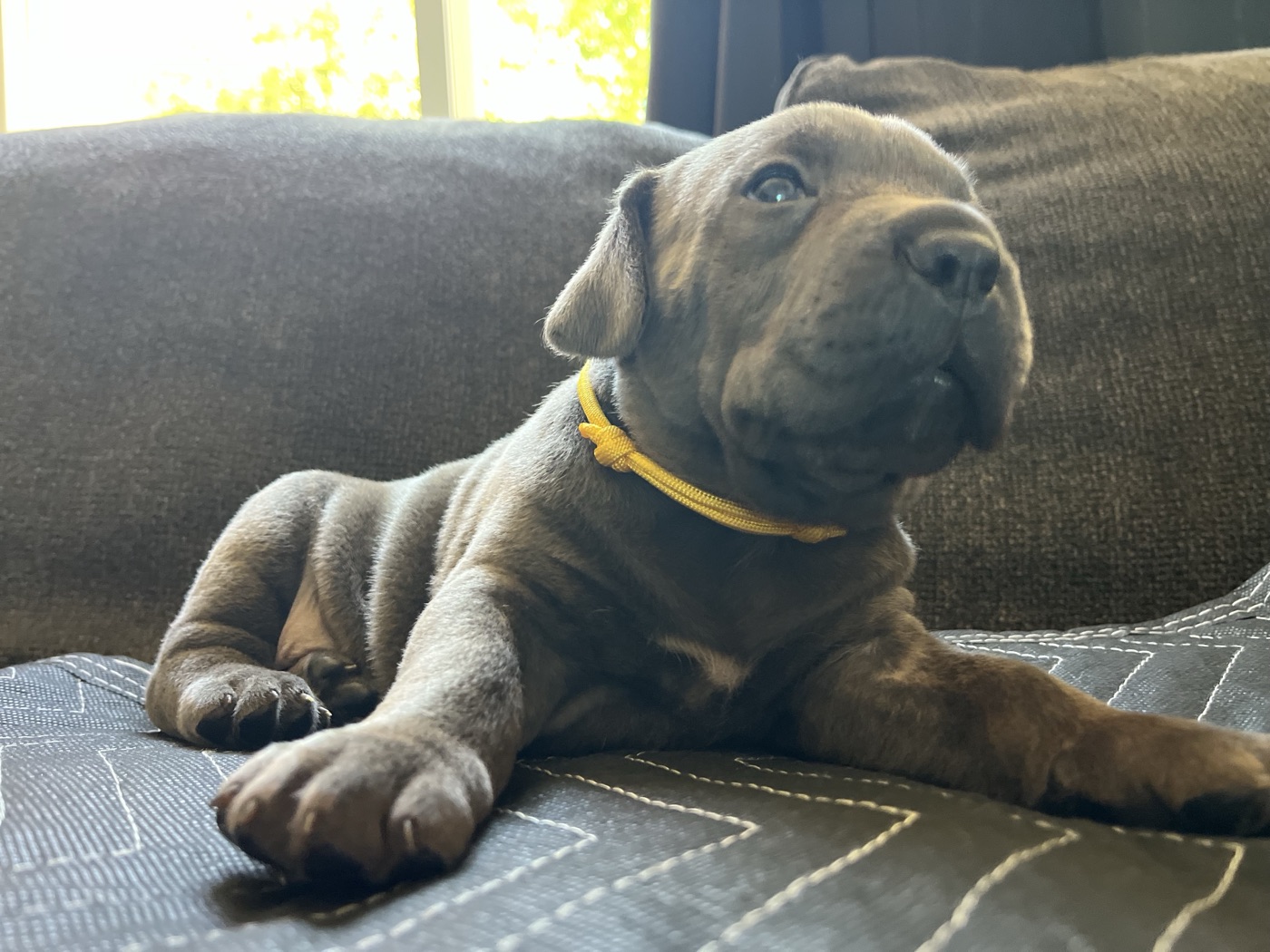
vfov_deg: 53.1
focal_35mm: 26
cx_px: 635
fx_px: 954
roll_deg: +3.7
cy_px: 476
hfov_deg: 67.3
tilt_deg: +0.3
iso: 500
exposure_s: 1/60
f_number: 1.6
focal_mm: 5.1
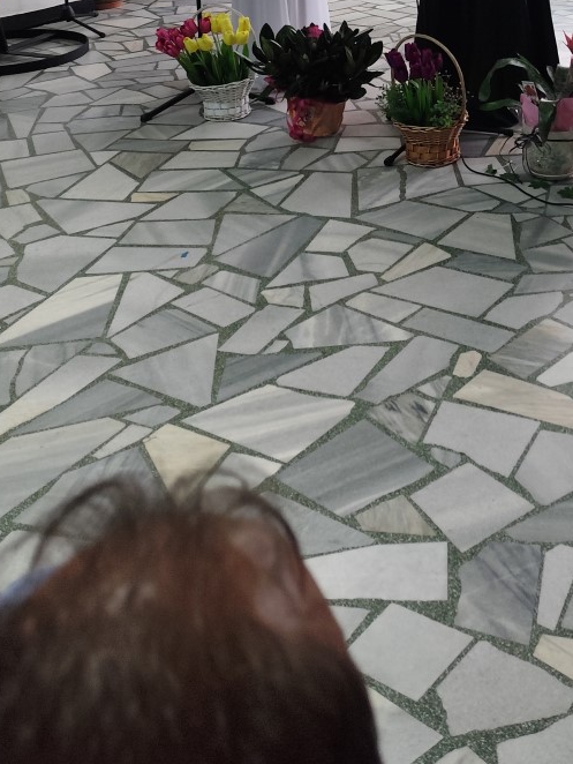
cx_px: 515
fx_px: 1103
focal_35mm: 50
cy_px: -30
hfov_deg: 28.0
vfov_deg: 34.2
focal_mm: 6.14
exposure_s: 1/100
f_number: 1.65
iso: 250
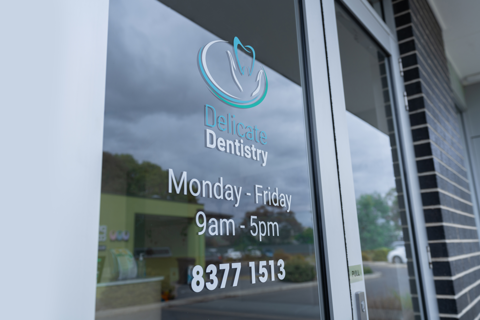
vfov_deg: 45.0
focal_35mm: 29
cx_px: 240
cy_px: 160
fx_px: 387
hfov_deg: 63.7
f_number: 3.5
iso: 100
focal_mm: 29
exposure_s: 1/320
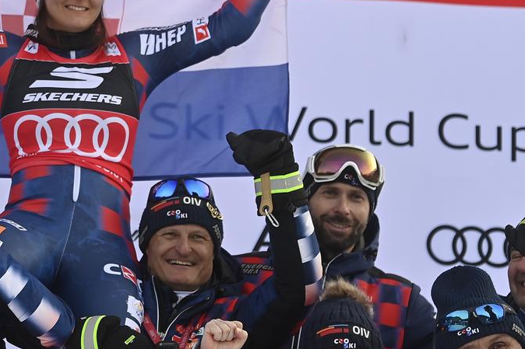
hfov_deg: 7.2
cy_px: 86
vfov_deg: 4.8
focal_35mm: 285
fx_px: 4155
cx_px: 76
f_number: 3.2
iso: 200
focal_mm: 120
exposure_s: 1/1250
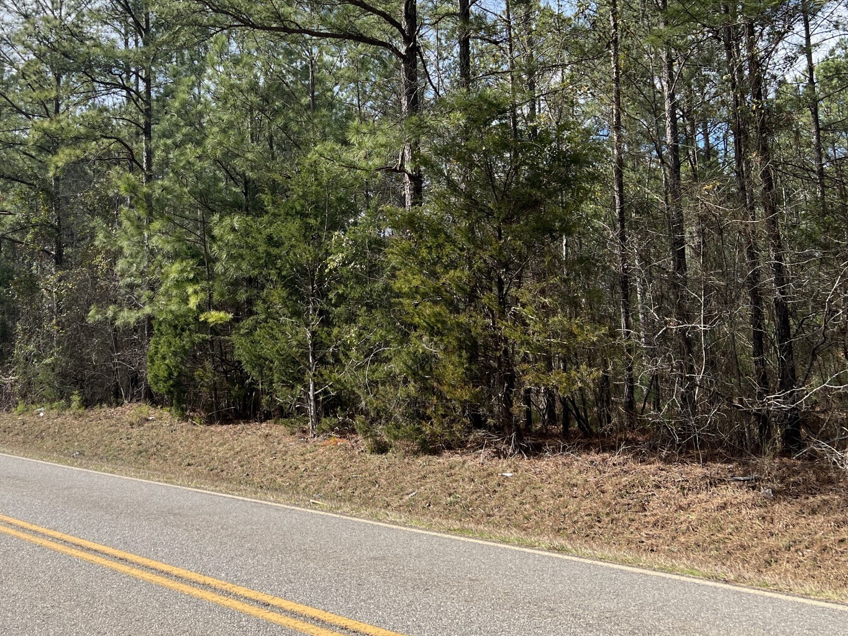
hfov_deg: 47.4
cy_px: 217
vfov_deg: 36.5
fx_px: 955
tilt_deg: +7.5
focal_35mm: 39
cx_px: 310
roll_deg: +1.6
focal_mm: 5.7
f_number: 1.5
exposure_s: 1/2083
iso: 50
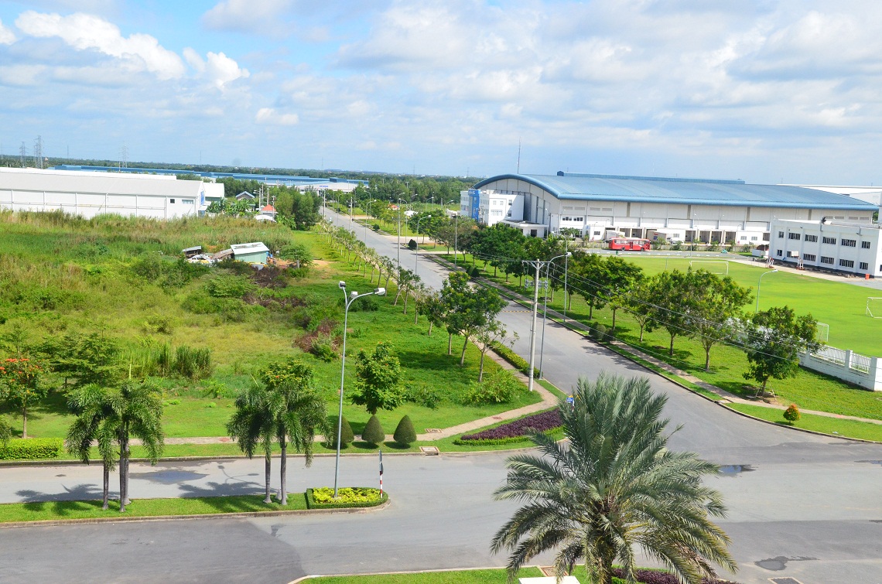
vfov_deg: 34.1
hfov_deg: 49.6
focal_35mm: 39
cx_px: 441
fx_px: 953
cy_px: 292
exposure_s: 1/1600
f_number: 14
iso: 2000
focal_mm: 26
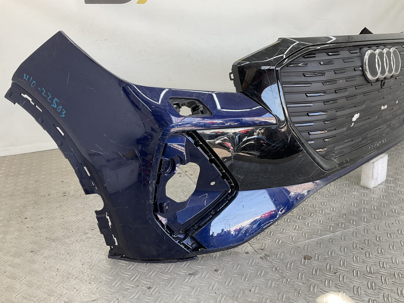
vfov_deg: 48.2
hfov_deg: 61.7
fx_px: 338
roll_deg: -0.8
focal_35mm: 29
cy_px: 152
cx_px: 202
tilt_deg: -20.8
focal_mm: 3
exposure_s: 1/120
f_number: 1.8
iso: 25
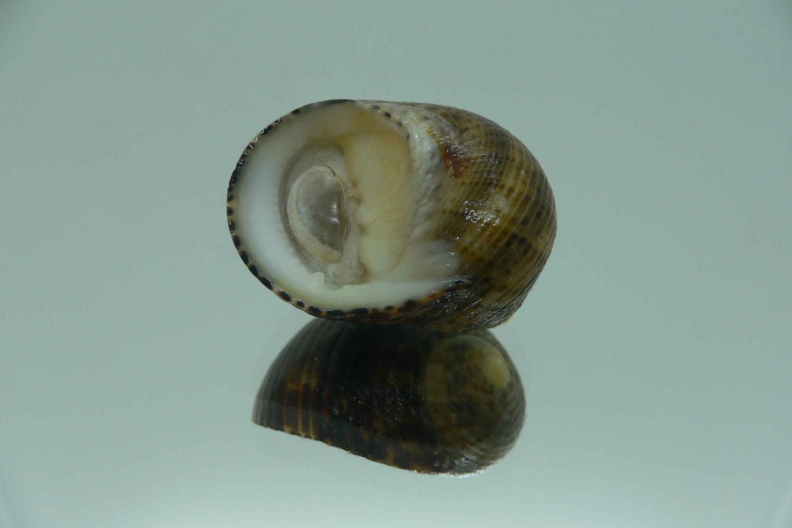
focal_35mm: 37
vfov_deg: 35.9
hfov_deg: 51.9
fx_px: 814
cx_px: 392
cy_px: 264
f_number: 2.8
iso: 80
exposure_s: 1/60
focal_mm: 4.6
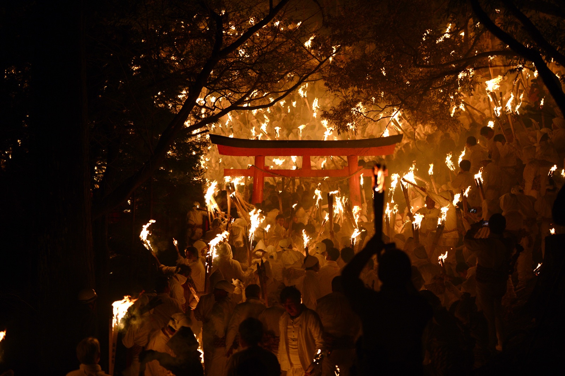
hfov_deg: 28.9
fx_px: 1098
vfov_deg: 19.4
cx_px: 282
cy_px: 188
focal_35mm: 70
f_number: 4
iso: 2000
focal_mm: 70
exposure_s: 1/320
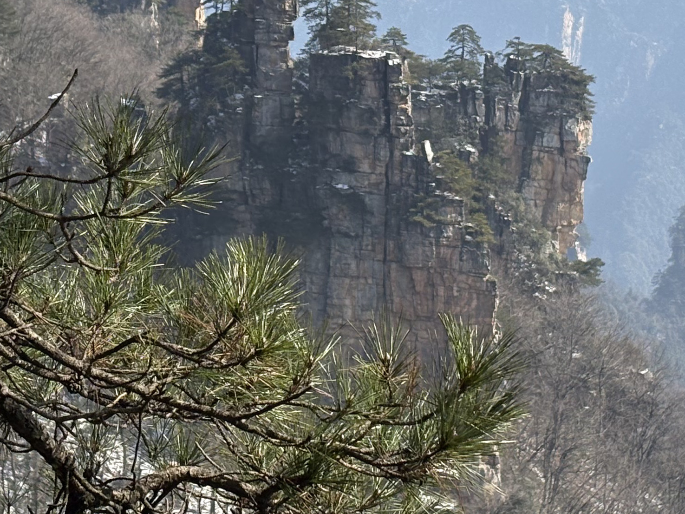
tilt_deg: -2.2
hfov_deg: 14.0
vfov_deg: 10.5
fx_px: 2790
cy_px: 80
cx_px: 340
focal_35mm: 141
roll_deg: -0.1
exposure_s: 1/3279
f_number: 1.6
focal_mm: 5.96
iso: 40
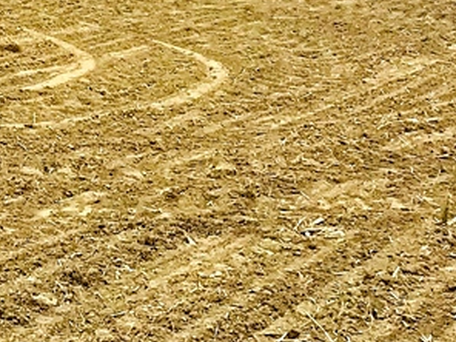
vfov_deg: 10.3
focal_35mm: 136
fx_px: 1792
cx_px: -334
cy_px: -259
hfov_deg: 13.2
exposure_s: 1/5051
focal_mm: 3.99
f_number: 1.8
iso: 20
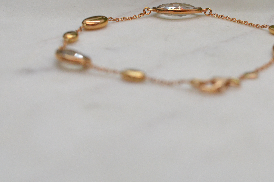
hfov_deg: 21.4
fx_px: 722
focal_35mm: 95
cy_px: 87
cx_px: 183
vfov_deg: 14.3
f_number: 8
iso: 2500
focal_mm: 40
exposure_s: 1/640
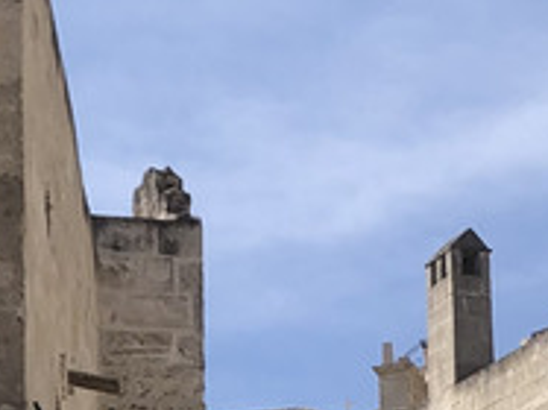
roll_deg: +1.9
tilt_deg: +7.2
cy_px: 846
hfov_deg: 11.0
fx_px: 2848
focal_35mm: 180
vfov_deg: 7.8
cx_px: 97
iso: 20
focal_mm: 4
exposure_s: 1/2433
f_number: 1.8
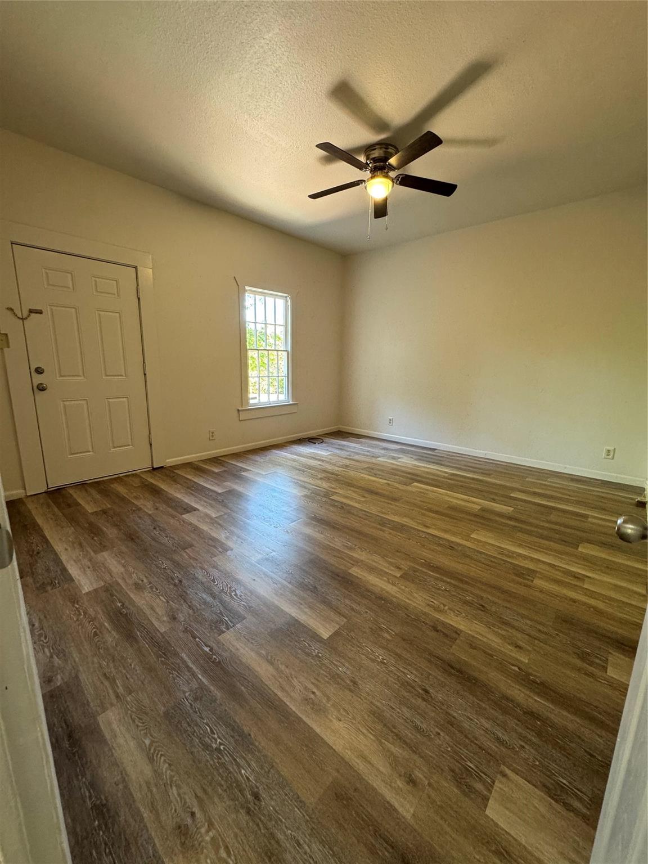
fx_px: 349
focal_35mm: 14
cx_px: 324
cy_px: 432
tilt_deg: -11.2
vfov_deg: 102.1
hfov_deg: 85.7
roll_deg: -0.5
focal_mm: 2.22
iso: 250
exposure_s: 1/60
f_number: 2.2
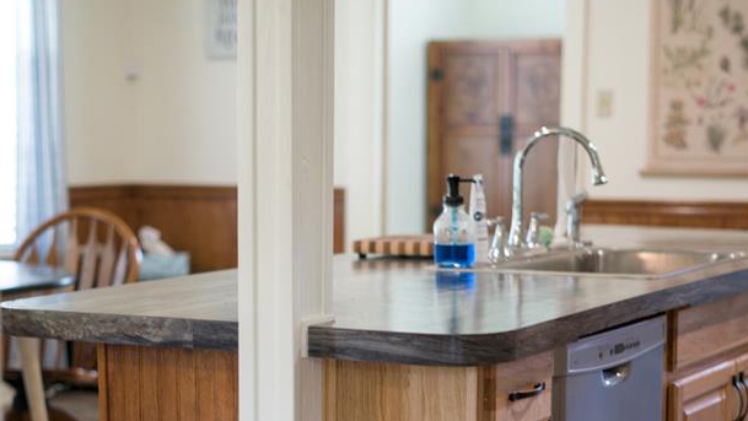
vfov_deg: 13.6
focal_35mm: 88
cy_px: 387
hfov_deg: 24.2
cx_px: 370
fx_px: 1746
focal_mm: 50
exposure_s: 1/50
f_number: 1.8
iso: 400
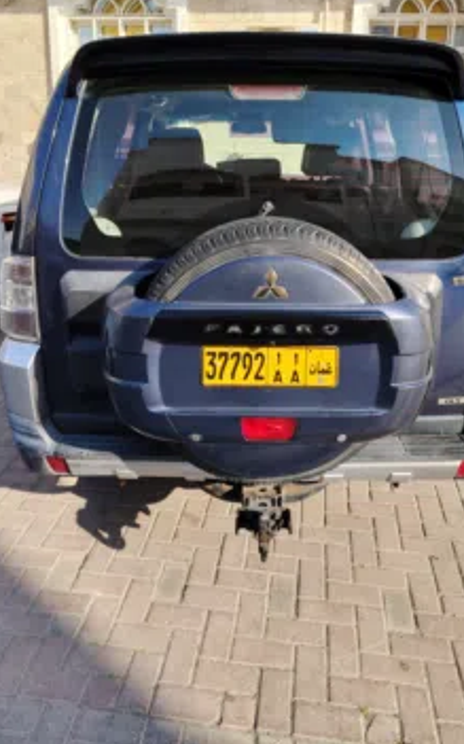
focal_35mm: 29
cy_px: 324
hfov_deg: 43.1
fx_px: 587
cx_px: 246
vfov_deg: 64.4
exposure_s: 1/612
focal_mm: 5.25
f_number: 1.75
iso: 100
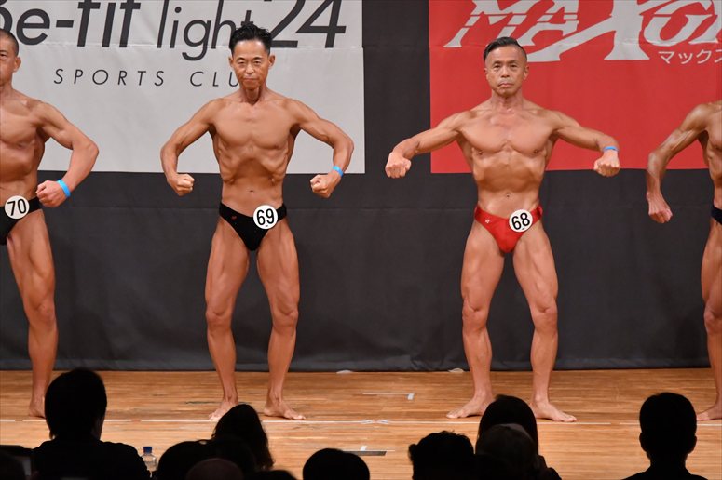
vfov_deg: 4.8
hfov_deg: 7.2
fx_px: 5713
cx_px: 361
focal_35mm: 285
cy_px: 240
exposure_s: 1/400
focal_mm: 190
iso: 7200
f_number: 5.6
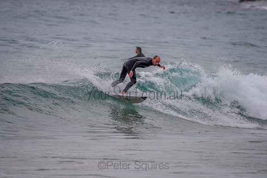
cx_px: 134
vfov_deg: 2.2
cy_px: 90
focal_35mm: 613
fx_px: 4548
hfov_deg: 3.4
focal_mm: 500
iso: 450
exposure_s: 1/800
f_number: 5.6
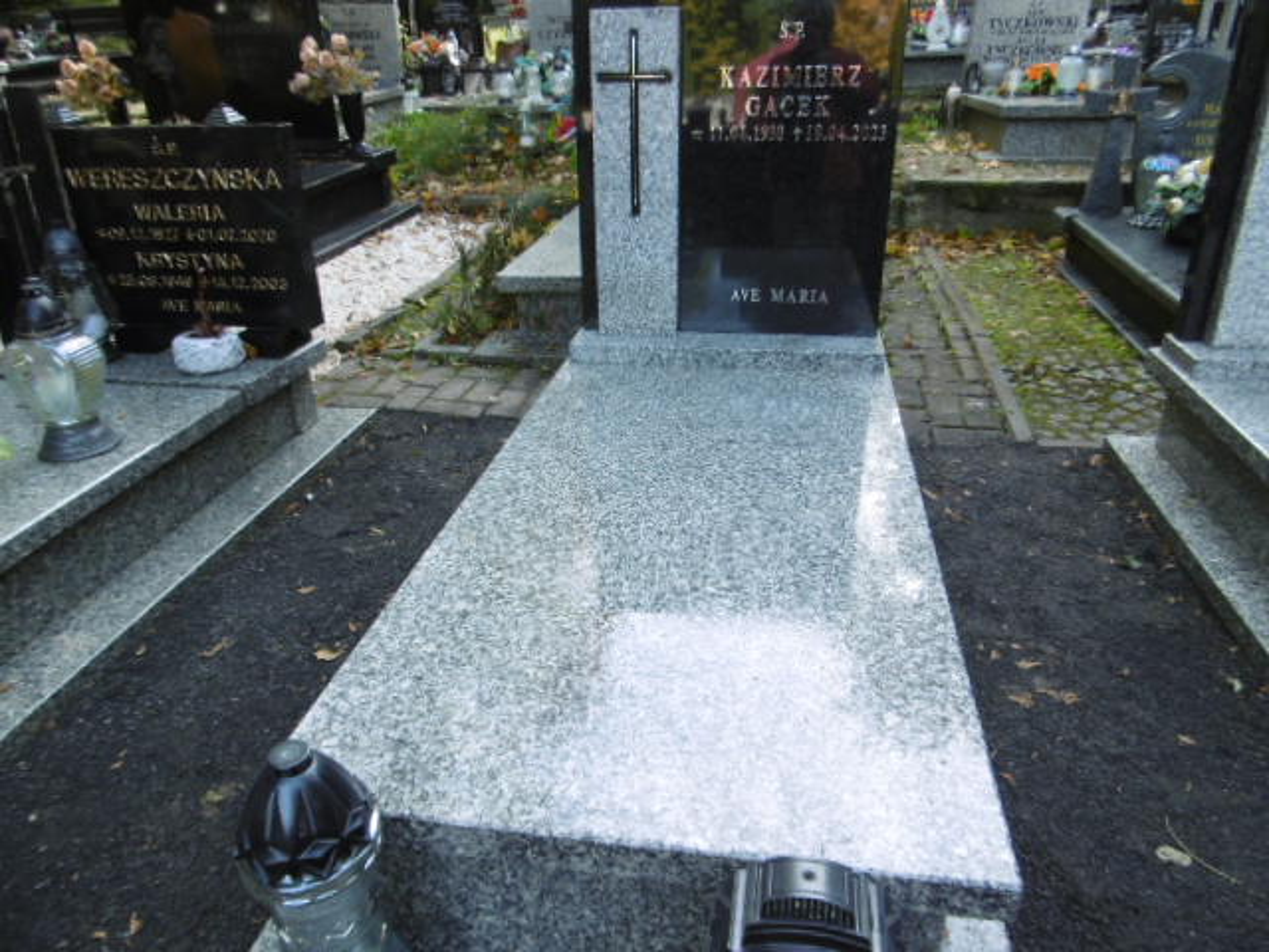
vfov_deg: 56.8
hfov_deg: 71.6
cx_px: 634
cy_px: 476
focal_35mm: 24
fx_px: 880
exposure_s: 1/100
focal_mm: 4.3
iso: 100
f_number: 3.1
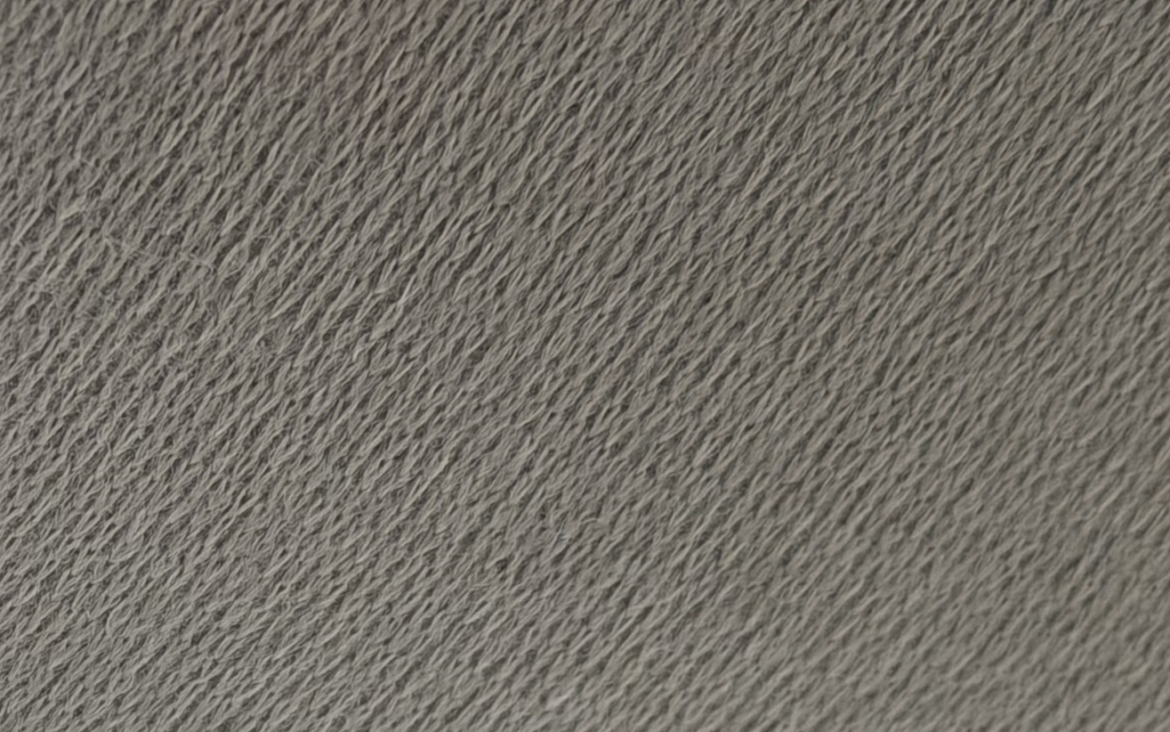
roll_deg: +2.7
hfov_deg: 12.9
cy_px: 1321
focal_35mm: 156
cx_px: -422
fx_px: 4974
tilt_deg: +35.3
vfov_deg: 8.1
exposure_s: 1/121
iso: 64
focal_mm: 6.76
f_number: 1.78
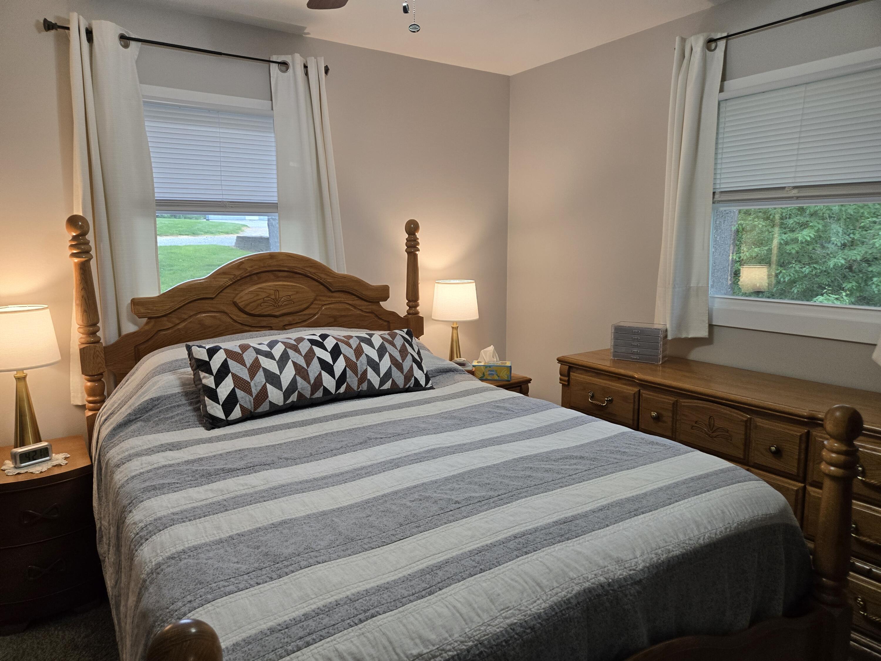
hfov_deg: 73.9
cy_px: 330
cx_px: 440
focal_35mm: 23
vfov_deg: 58.9
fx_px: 585
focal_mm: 5.4
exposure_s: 1/120
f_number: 1.8
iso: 200
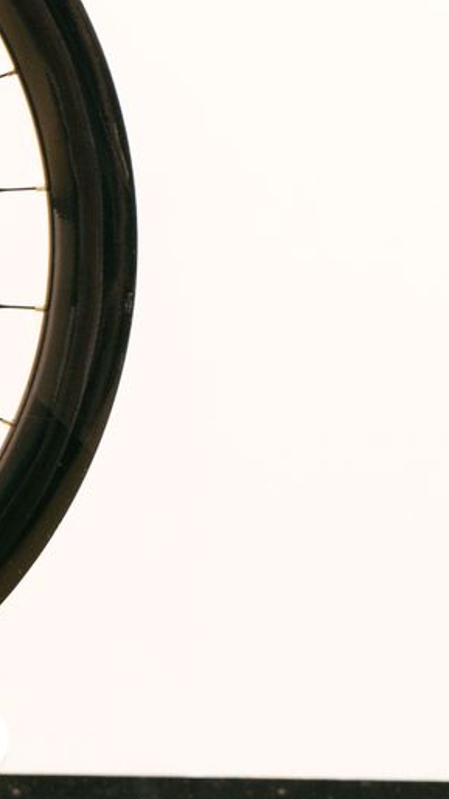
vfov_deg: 24.0
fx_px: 1863
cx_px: -392
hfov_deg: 12.4
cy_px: 247
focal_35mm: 88
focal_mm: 36
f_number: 7.1
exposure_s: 1/125
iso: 1000
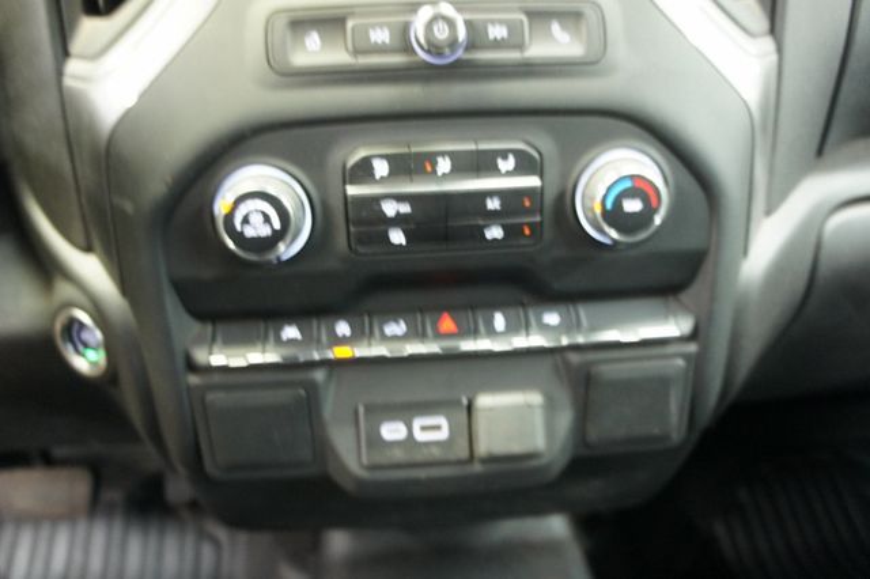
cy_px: 290
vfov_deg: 47.9
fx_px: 652
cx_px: 435
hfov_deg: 67.4
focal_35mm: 27
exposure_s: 1/8
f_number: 3.5
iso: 1600
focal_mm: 18
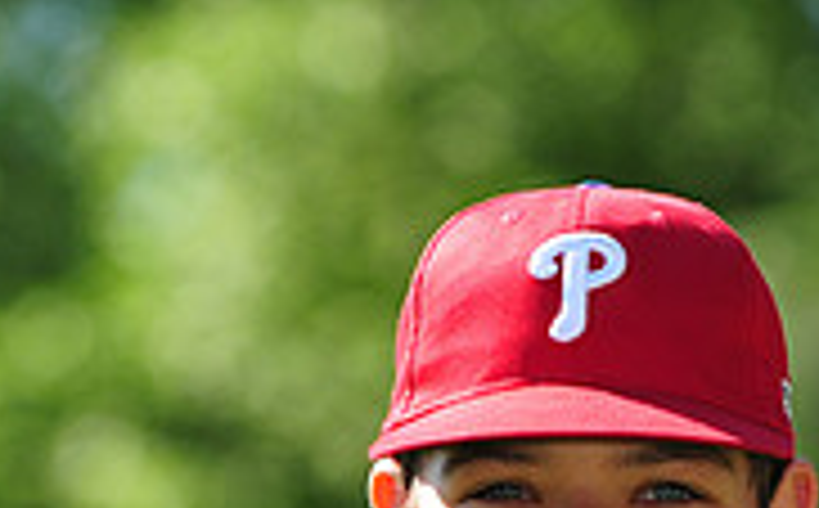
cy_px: 827
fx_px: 11964
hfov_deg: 3.9
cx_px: 738
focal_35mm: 537
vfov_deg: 2.4
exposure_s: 1/500
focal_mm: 165
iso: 200
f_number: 5
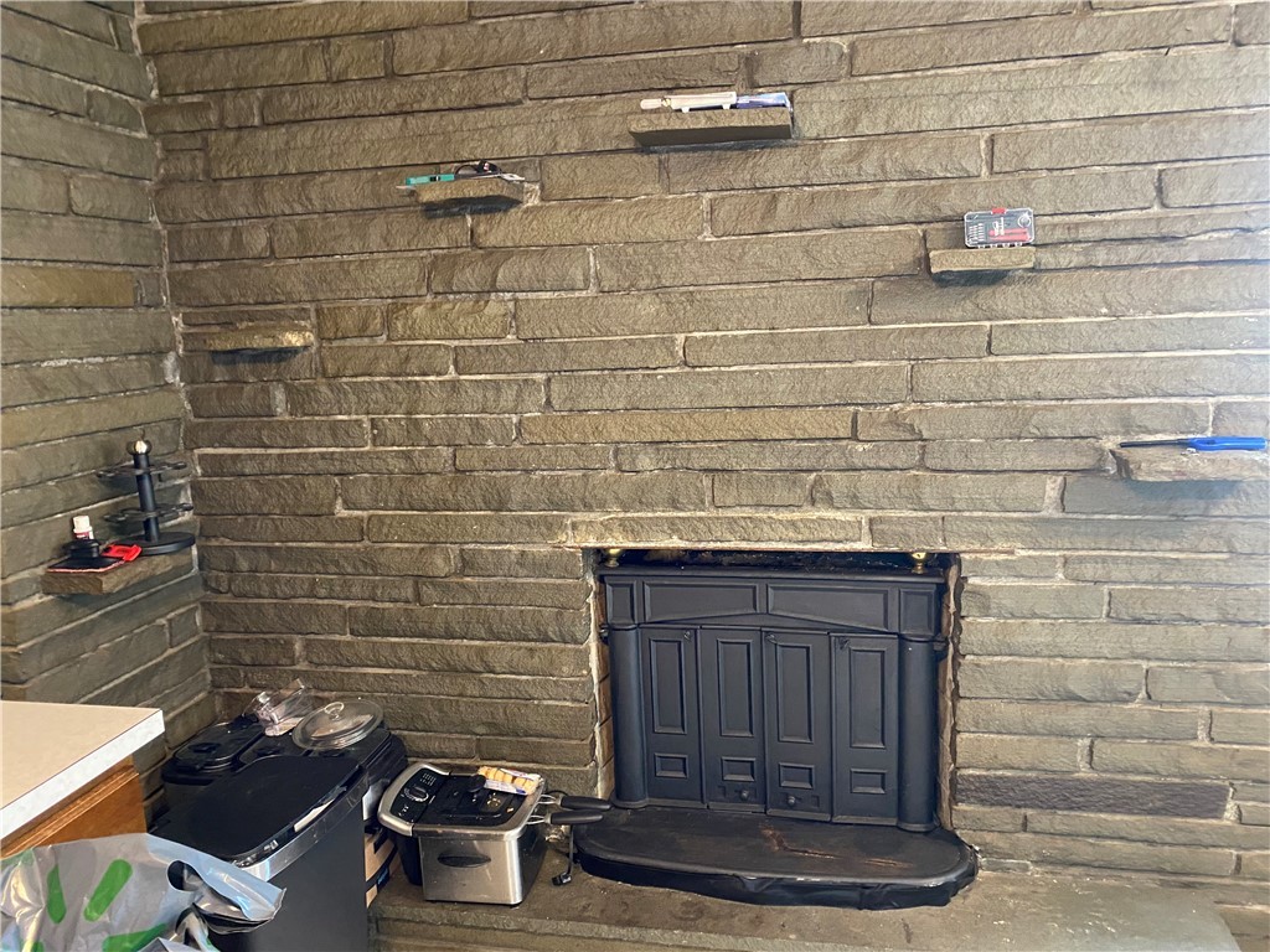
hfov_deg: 67.3
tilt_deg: -10.8
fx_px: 954
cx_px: 635
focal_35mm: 26
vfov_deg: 53.1
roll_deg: +2.4
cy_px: 476
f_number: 1.8
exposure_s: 1/30
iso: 640
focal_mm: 4.25
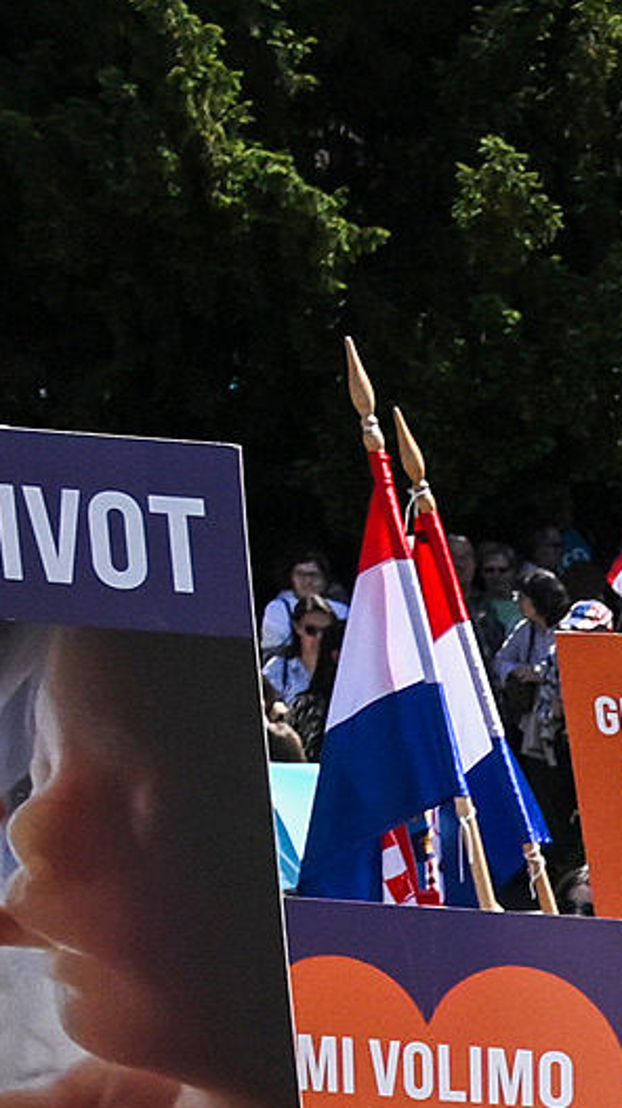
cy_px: 2139
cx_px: 2990
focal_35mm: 191
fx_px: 5607
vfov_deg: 10.5
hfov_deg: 5.2
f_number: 4.5
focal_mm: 24
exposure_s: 1/3200
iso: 400
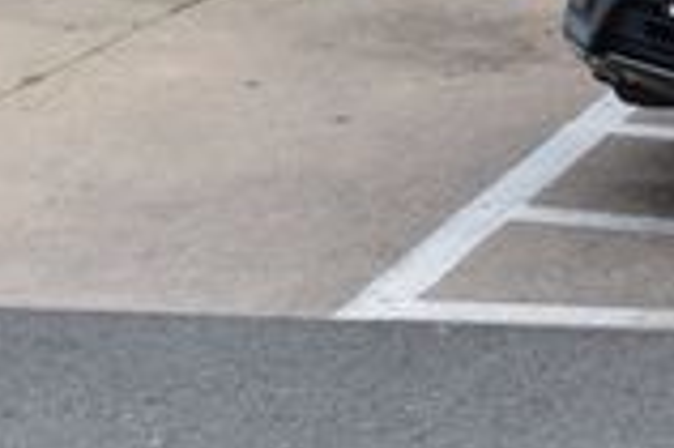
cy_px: -448
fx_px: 3647
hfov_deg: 9.9
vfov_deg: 6.8
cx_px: 1258
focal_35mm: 195
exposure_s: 1/125
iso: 400
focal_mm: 32
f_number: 9
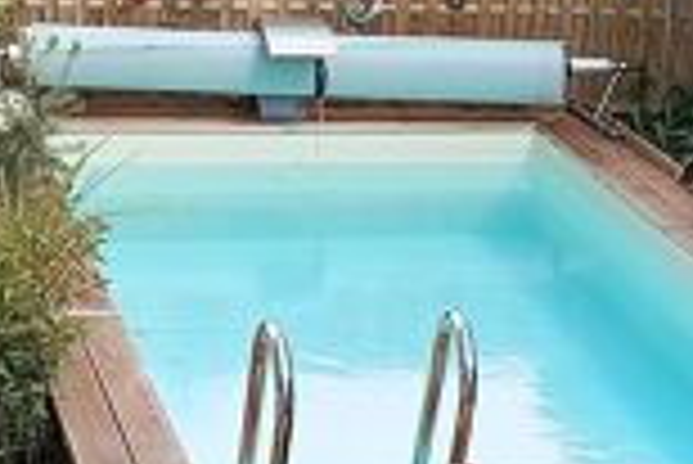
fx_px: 2216
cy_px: 759
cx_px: 626
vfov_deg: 11.3
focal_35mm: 115
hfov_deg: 17.5
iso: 50
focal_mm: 5.24
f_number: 1.7
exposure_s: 1/123
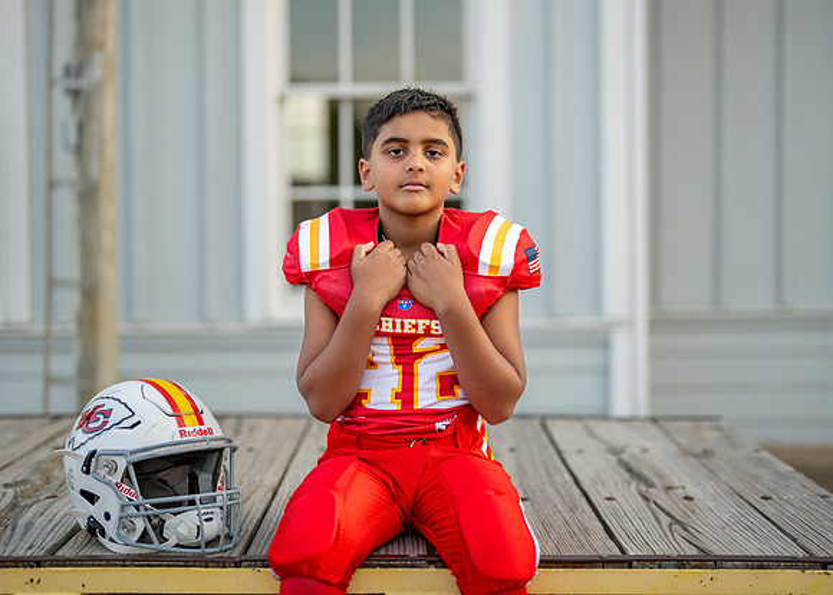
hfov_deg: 33.4
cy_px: 268
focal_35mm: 59
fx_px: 1389
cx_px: 429
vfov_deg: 24.2
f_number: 1.2
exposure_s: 1/2000
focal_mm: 50
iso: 200
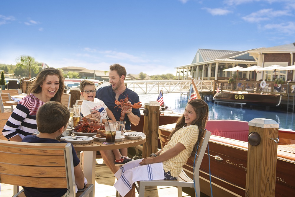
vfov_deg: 37.9
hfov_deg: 54.4
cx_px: 148
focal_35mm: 35
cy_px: 98
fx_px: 287
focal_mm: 35
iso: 320
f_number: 5
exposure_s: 1/500
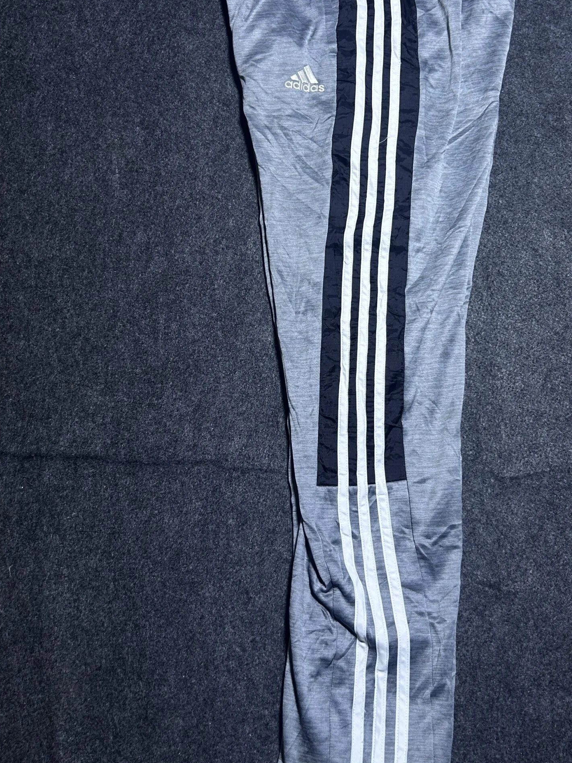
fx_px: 771
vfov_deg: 52.5
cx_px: 360
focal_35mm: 35
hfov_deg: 40.4
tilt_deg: -54.4
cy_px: 344
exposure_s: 1/100
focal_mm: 5.7
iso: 80
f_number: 1.5
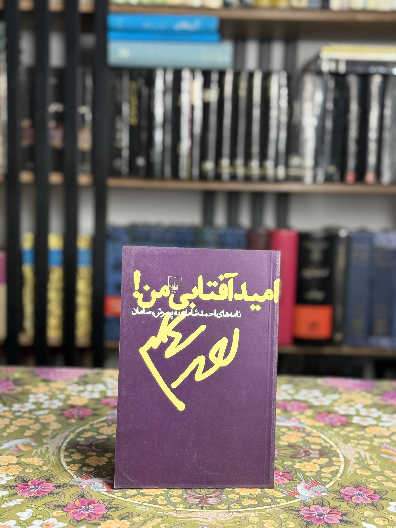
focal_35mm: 48
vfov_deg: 39.7
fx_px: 732
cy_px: 264
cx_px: 198
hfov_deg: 30.3
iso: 200
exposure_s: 1/100
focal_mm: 6.76
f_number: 1.78
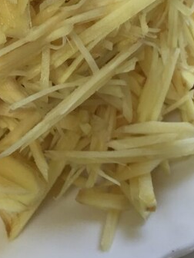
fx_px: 516
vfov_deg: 26.4
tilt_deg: -62.3
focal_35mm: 69
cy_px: -8
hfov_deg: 20.8
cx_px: 12
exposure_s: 1/40
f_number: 2.2
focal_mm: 4.15
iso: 32
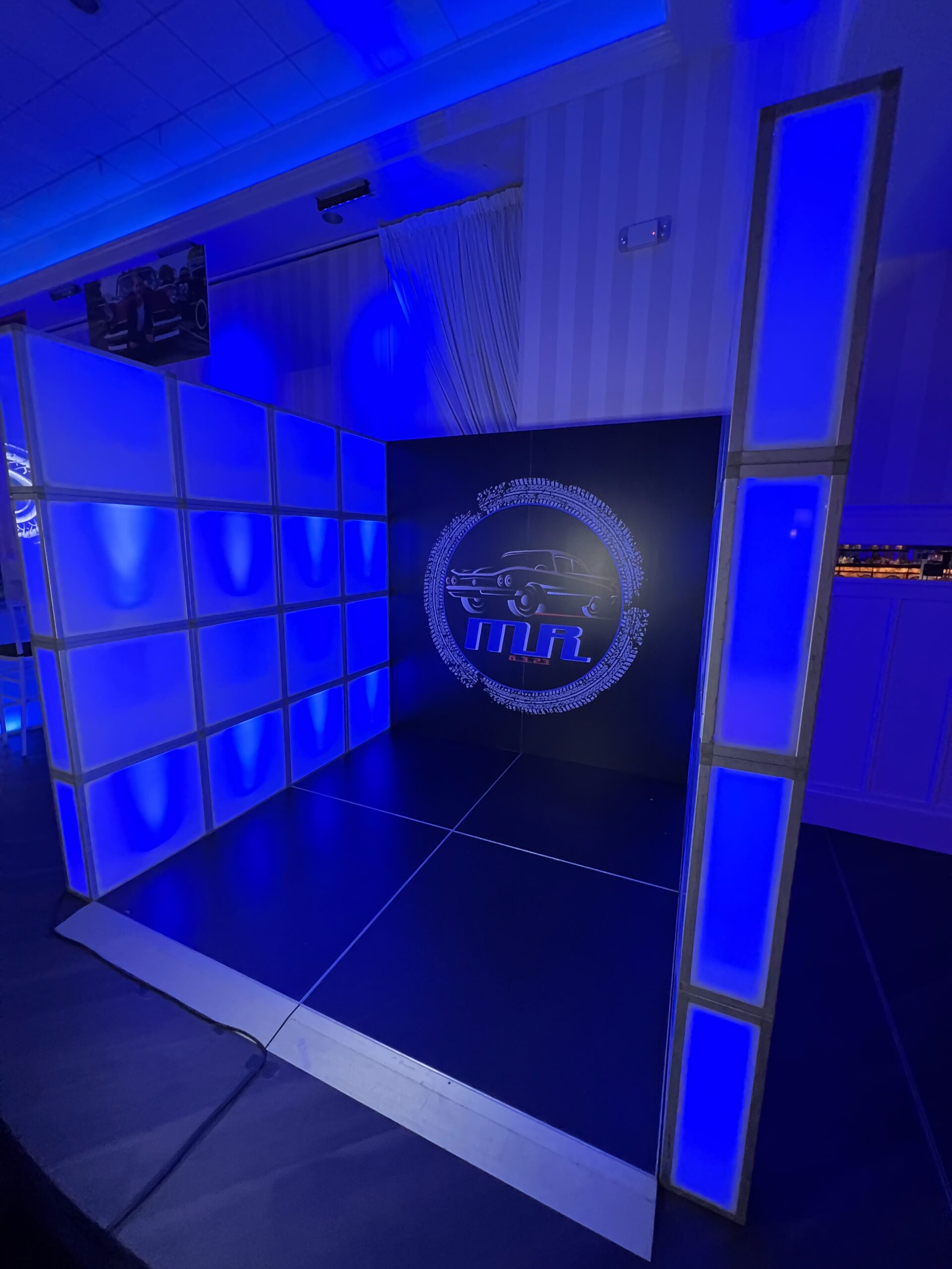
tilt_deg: -10.6
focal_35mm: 13
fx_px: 477
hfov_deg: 89.9
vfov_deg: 106.2
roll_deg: +0.3
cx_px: 476
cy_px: 634
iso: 640
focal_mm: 1.57
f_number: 1.8
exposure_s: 1/59
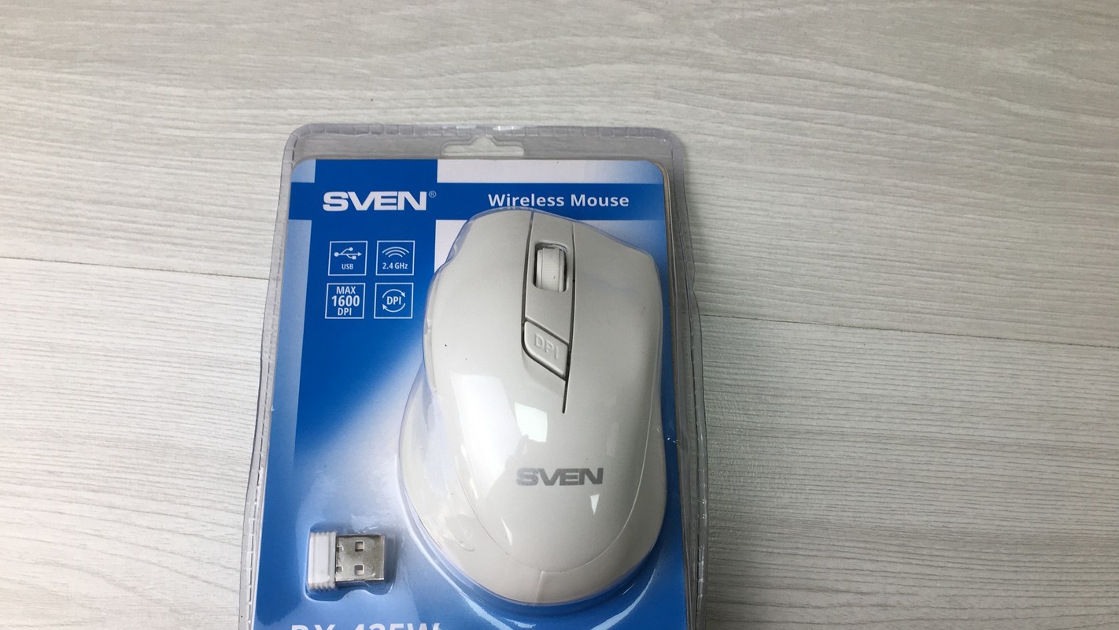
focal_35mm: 32
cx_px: 555
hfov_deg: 61.0
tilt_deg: -81.5
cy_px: 402
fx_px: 950
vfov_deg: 36.4
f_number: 2.2
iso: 25
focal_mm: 4.15
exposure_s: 1/102
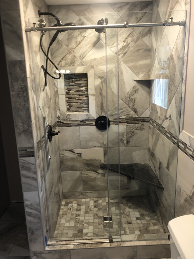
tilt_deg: -14.7
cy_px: 130
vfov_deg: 63.4
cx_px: 97
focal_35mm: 28
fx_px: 209
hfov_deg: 49.7
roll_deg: +2.1
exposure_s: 1/20
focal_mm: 3.99
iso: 40
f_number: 1.8
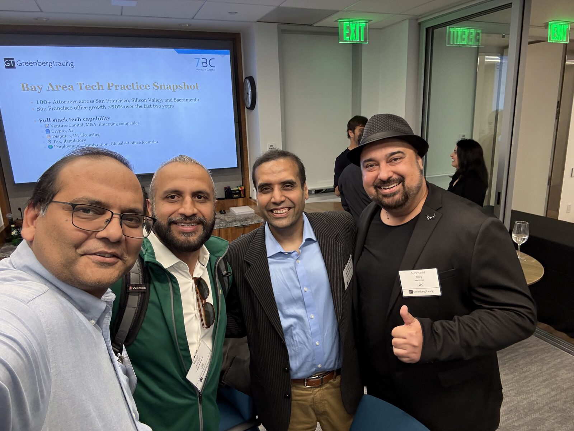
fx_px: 381
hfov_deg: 73.9
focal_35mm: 23
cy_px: 216
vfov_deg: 58.9
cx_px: 287
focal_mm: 2.69
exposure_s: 1/60
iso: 125
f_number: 1.9
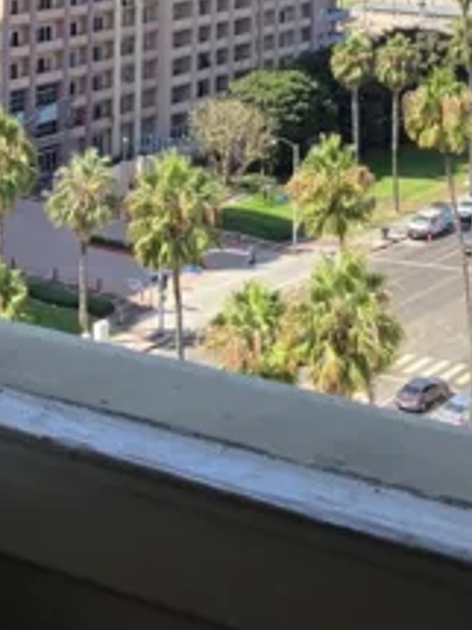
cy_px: -97
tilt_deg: -1.5
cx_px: 281
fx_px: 1328
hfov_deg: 20.1
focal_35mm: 73
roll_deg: -1.8
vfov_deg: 24.5
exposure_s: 1/883
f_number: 1.8
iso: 32
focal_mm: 3.99
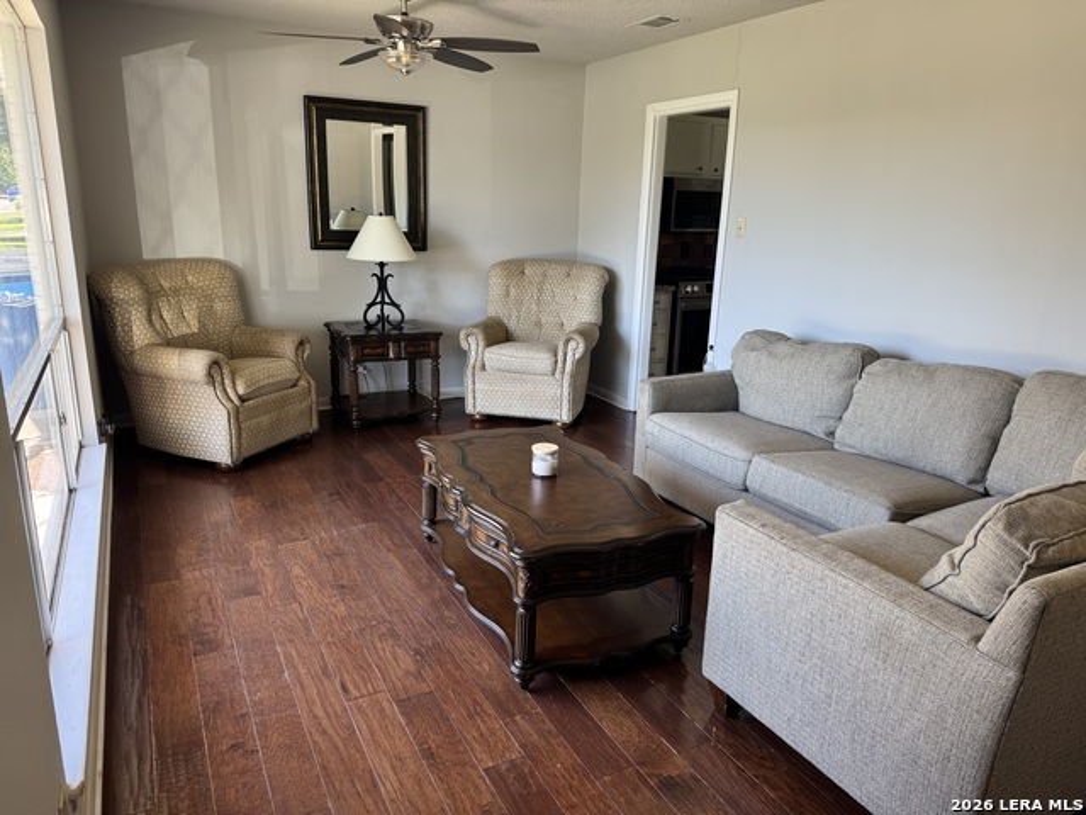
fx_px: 753
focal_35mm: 24
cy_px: 408
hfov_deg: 71.6
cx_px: 543
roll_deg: -1.2
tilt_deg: -14.9
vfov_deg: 56.8
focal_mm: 6.76
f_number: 1.78
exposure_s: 1/121
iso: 100
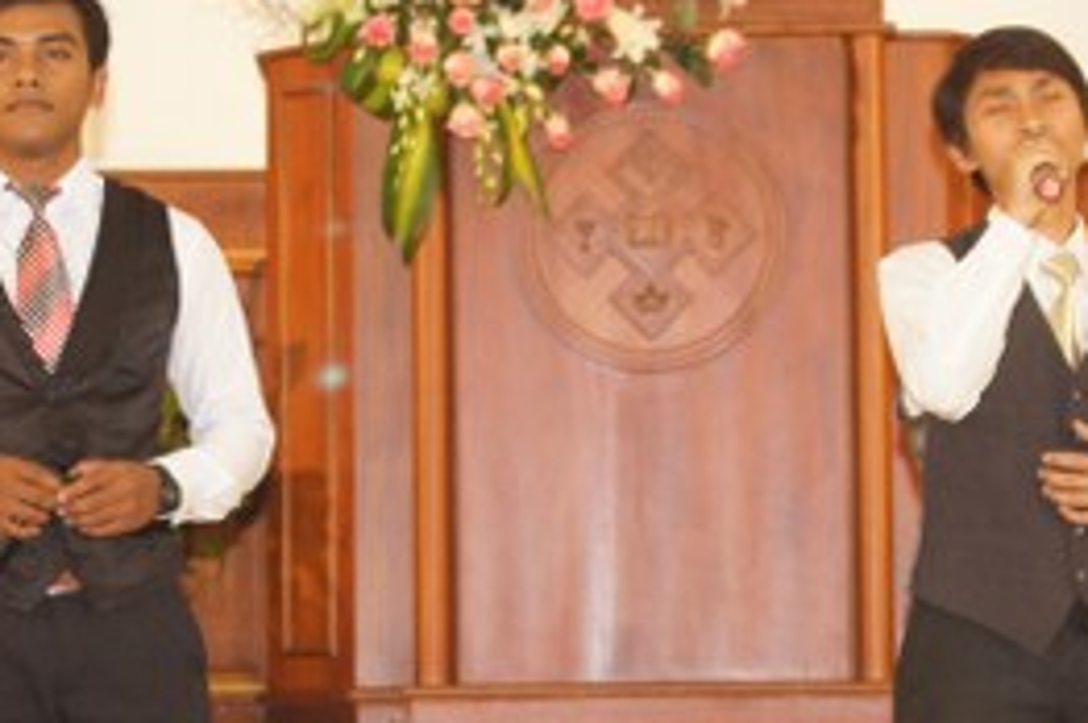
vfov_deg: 7.9
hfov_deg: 11.9
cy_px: 619
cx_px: 498
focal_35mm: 173
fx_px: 5223
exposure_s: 1/50
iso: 800
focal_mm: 55
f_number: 4
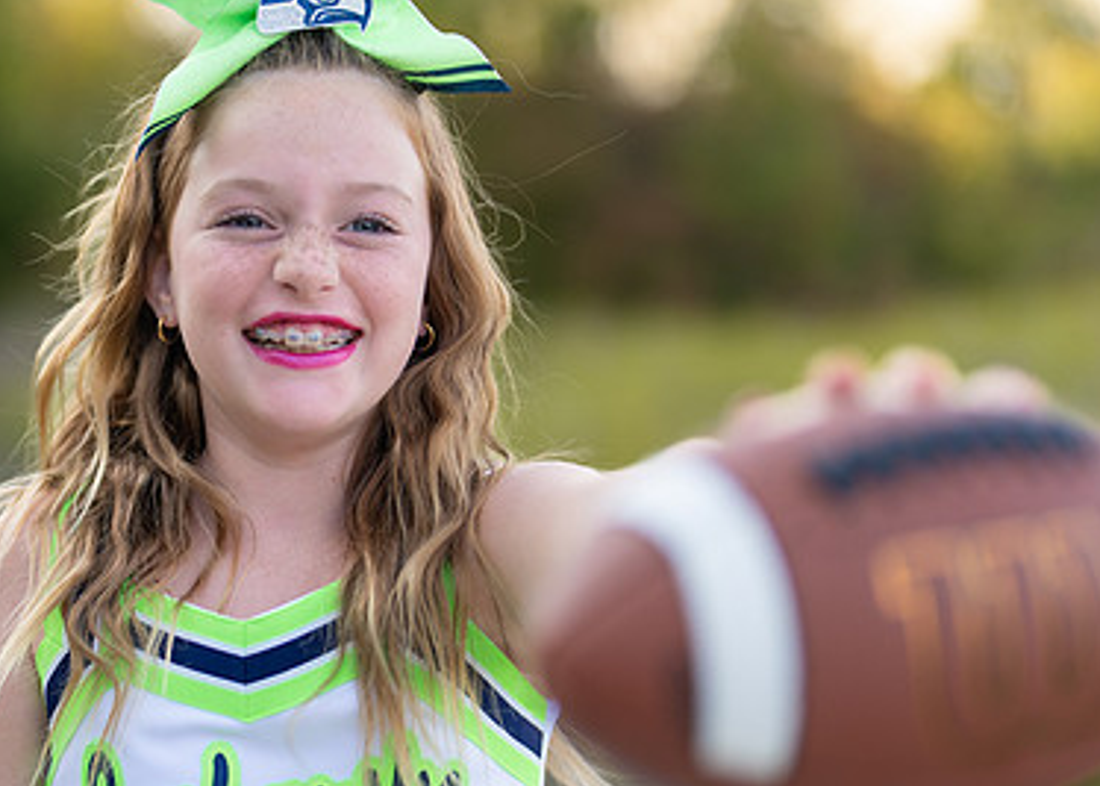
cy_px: 438
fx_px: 2749
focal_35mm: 88
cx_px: 216
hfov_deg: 22.3
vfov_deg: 16.3
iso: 100
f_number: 1.2
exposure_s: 1/1250
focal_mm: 50
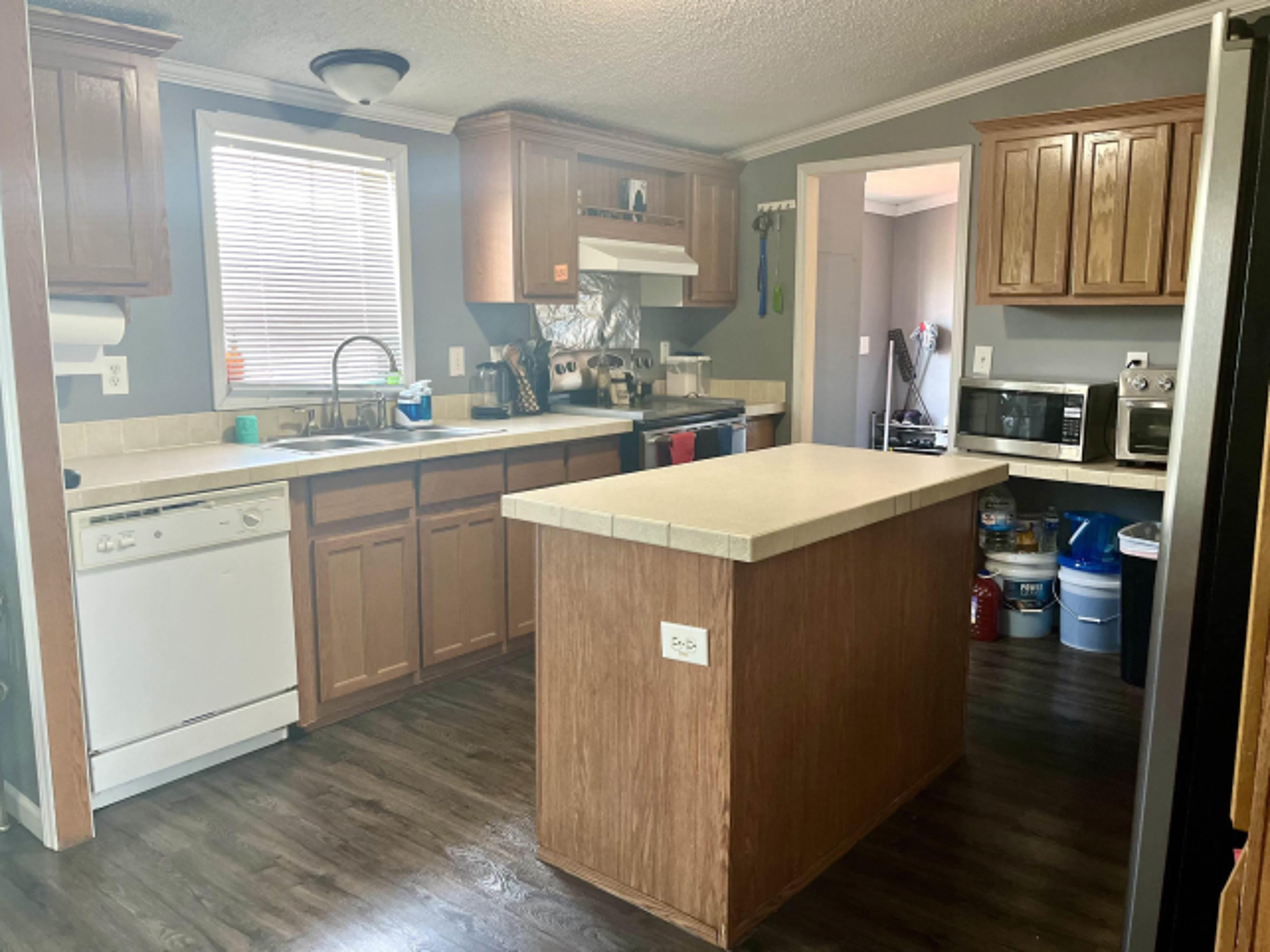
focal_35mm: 27
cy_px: 459
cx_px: 652
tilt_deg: -8.3
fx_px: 990
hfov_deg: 65.3
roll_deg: +0.5
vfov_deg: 51.3
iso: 320
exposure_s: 1/60
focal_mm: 5.1
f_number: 1.6
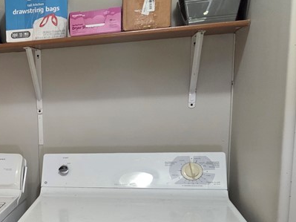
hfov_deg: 29.3
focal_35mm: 59
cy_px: 187
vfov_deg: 24.3
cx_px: -34
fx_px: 504
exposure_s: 1/120
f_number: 1.8
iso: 1000
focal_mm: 5.4
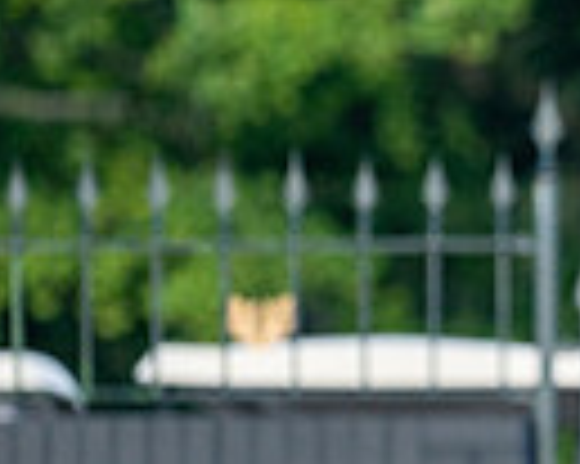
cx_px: 1286
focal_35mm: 1266
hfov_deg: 1.5
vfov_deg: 1.2
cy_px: 421
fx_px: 21715
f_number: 5.6
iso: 400
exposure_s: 1/1000
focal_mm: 300
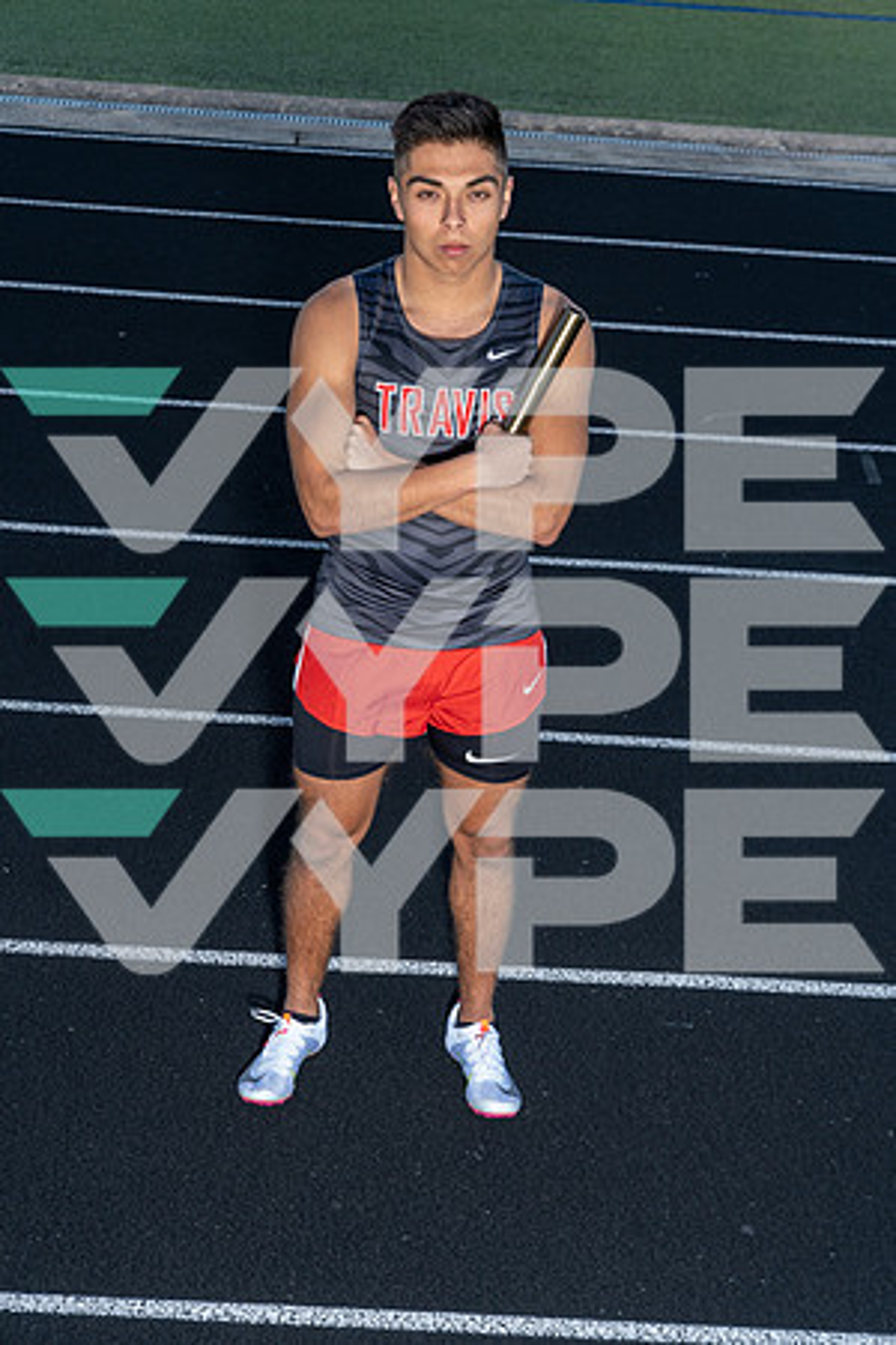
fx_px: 2613
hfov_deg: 19.5
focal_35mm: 70
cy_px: 672
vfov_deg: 28.8
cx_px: 448
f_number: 8
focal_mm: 70
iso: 500
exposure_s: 1/250
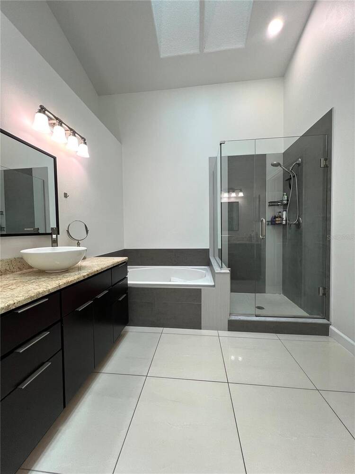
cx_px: 178
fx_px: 178
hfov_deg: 89.9
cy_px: 237
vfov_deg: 106.2
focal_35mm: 13
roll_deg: +1.1
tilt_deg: -1.0
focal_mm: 1.57
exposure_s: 1/120
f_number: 1.8
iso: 100
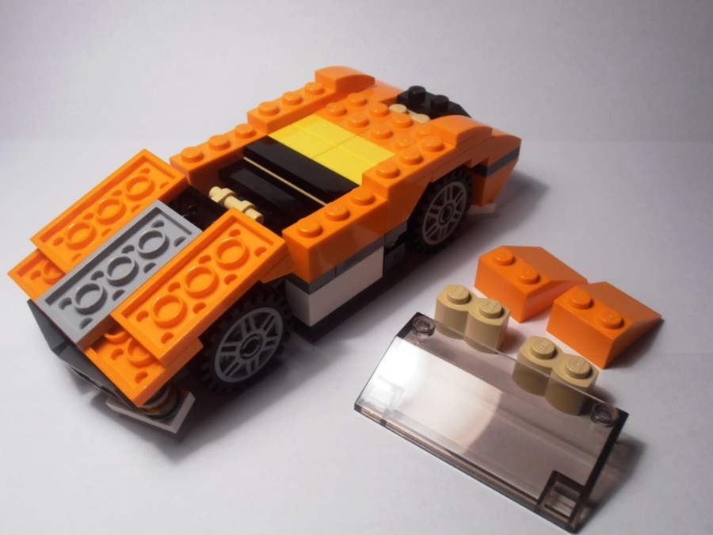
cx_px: 356
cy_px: 268
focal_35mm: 37
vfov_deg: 38.7
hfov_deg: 50.1
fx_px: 762
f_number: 3.9
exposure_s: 1/50
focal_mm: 6.61
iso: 80
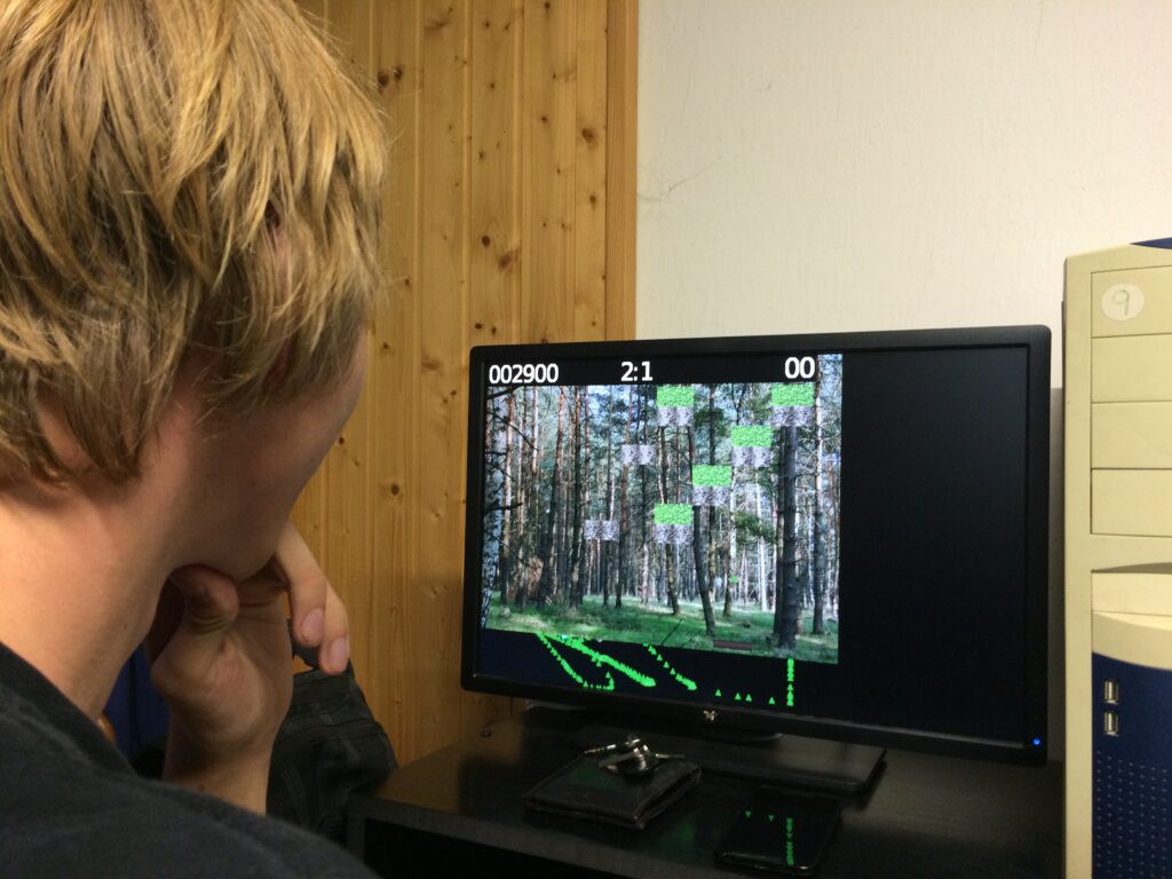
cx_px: 586
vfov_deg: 48.2
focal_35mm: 29
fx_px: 982
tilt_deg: +0.1
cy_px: 440
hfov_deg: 61.7
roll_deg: +0.4
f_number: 2.2
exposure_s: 1/33
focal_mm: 4.15
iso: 160
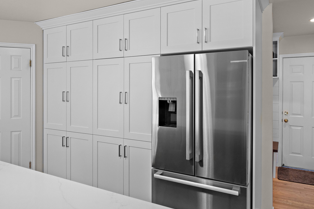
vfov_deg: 53.1
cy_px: 99
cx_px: 178
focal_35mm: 24
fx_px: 209
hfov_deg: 73.4
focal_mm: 18
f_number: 8
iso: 500
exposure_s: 1/5
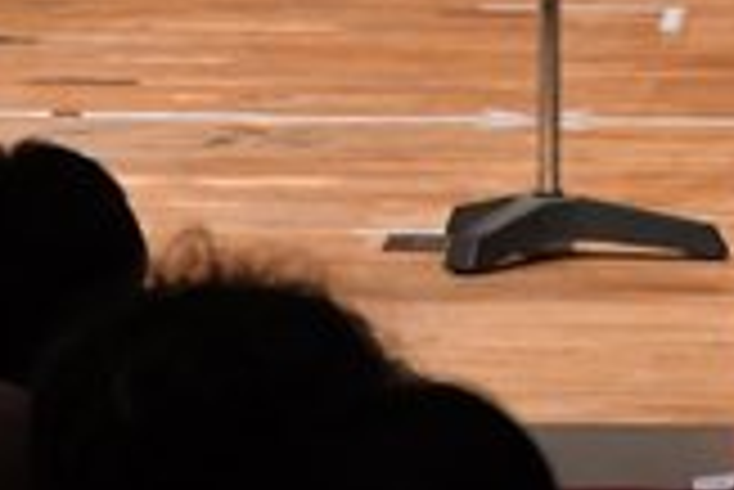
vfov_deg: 1.3
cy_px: -553
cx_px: 146
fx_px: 21774
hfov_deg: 1.9
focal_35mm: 1067
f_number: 5.6
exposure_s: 1/400
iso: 6400
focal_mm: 150
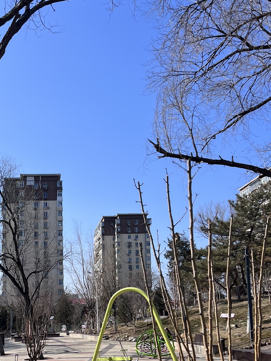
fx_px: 459
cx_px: 54
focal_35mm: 44
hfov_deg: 32.0
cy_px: 282
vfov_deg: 41.4
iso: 50
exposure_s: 1/4274
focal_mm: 5.7
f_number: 1.5
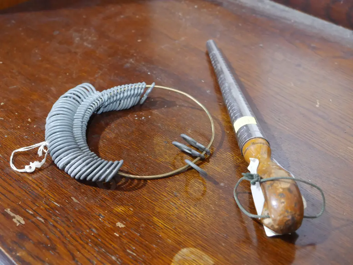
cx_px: 176
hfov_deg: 36.8
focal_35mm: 52
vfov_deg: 28.1
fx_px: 531
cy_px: 132
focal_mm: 26
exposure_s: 1/60
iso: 2500
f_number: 5.3
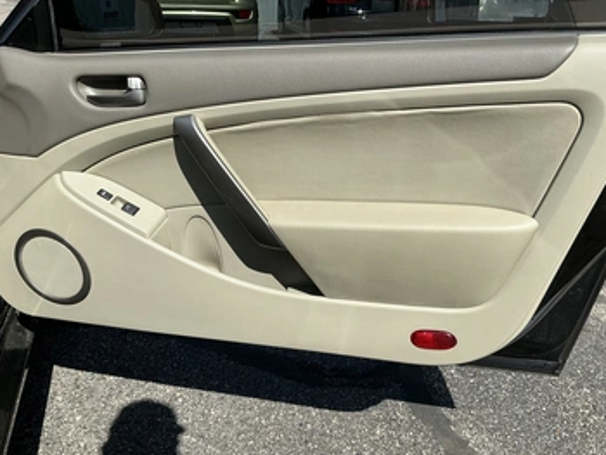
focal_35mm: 32
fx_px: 561
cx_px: 334
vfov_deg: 44.2
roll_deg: -3.4
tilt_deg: -21.8
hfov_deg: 56.7
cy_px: 215
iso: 25
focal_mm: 3
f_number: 1.8
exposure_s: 1/2058
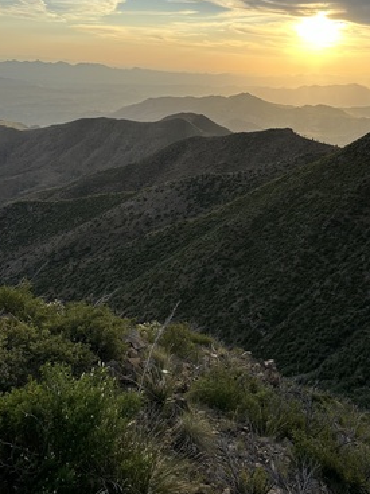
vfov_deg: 53.5
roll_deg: -3.3
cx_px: 248
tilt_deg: -15.2
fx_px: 485
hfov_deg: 41.2
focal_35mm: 34
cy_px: 192
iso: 80
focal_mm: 6.86
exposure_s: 1/2203
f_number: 1.78
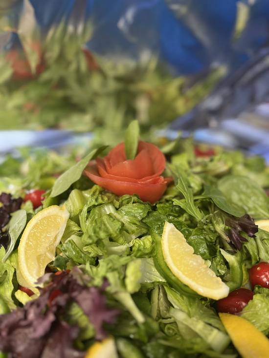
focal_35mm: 26
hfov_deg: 53.1
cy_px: 179
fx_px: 269
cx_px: 134
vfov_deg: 67.3
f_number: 1.6
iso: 160
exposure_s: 1/60
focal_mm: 5.1
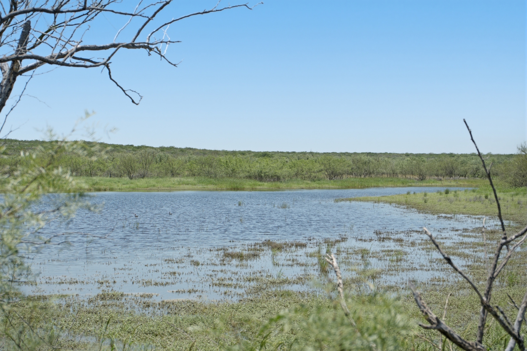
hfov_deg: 31.0
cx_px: 264
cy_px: 176
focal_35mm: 65
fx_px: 952
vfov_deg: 20.9
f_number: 8
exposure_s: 1/400
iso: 100
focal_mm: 65
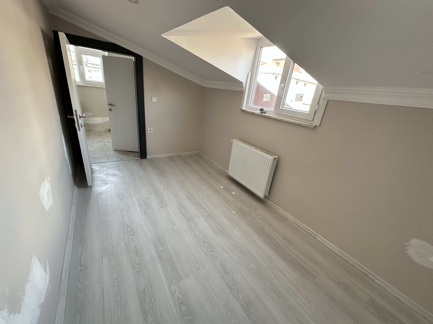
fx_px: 175
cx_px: 216
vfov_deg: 85.7
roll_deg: -6.7
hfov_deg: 102.1
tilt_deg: -21.7
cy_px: 162
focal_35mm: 14
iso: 160
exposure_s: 1/99
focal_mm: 2.22
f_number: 2.2
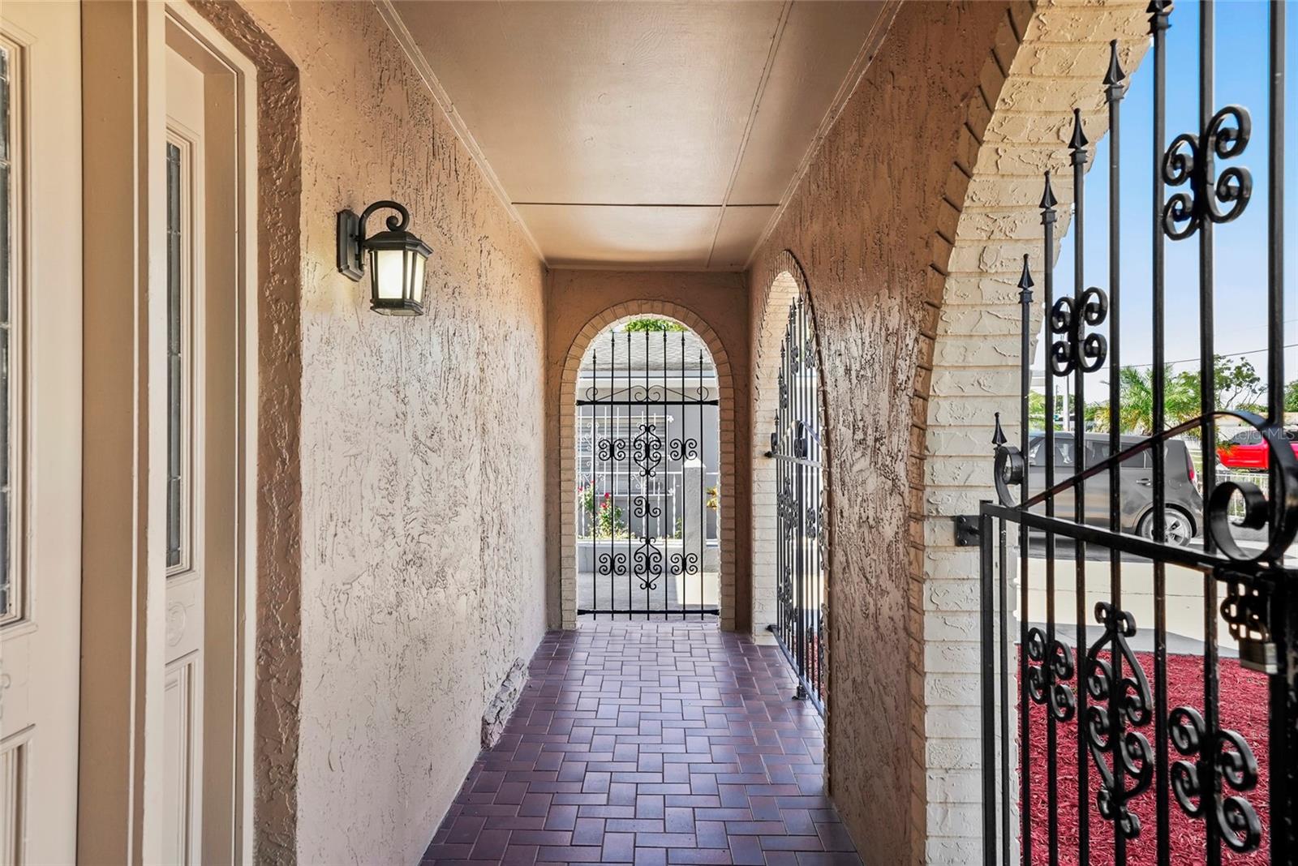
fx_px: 866
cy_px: 433
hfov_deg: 73.7
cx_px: 649
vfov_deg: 53.2
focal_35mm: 24
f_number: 7.1
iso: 400
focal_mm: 24
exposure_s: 1/80
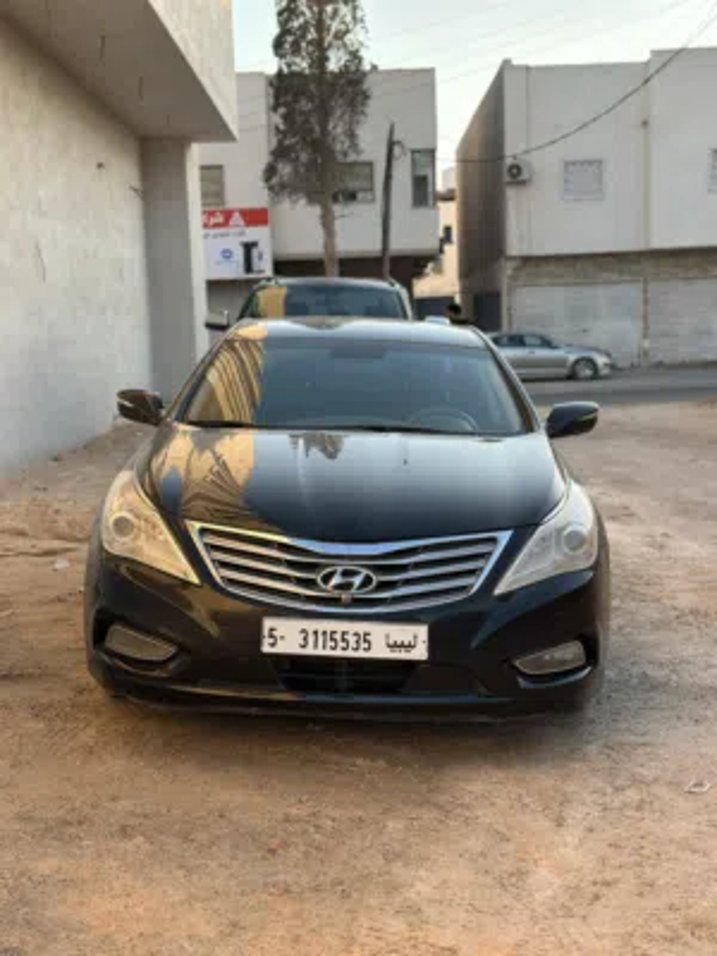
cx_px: 358
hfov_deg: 30.3
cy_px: 478
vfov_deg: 39.7
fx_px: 1326
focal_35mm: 48
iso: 80
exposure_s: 1/564
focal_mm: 6.86
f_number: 1.78
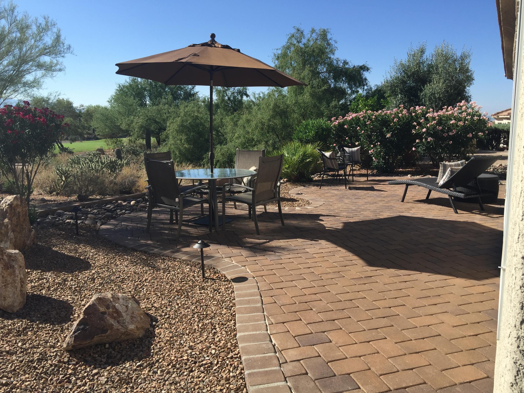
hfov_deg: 61.7
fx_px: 439
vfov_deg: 48.2
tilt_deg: -9.7
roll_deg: +0.5
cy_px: 196
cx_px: 262
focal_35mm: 29
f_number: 2.2
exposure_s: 1/1582
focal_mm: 4.15
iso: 32
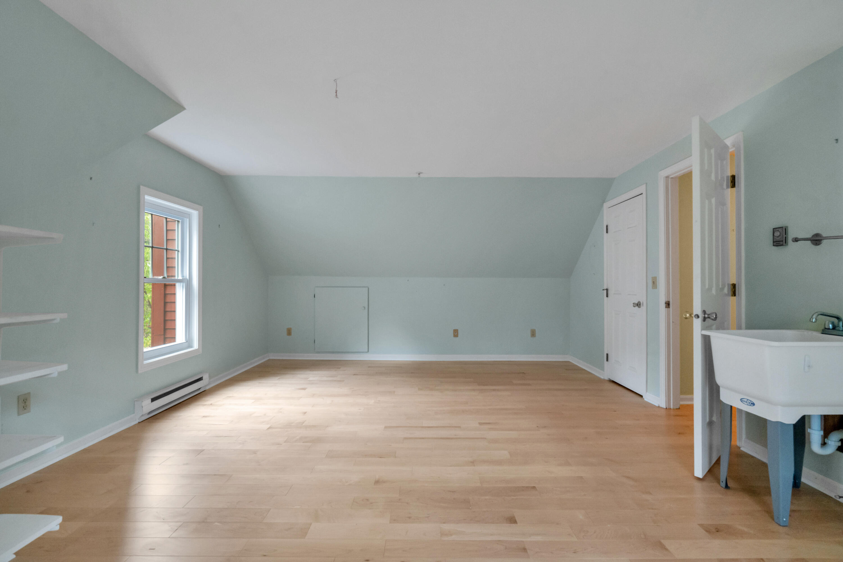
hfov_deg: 96.7
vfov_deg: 73.7
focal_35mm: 16
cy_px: 281
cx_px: 422
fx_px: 375
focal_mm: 16
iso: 2000
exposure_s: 1/30
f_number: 7.1
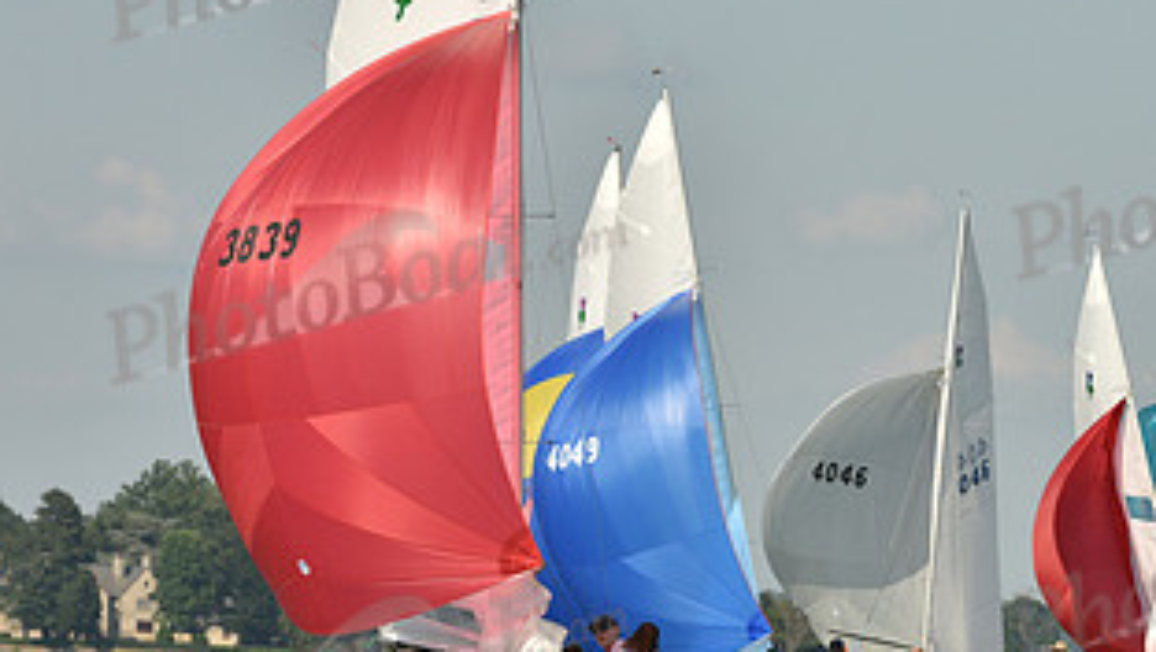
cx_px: 823
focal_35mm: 467
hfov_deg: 4.6
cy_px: 428
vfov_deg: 2.6
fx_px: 14325
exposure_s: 1/1250
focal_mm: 240
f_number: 7.1
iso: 250
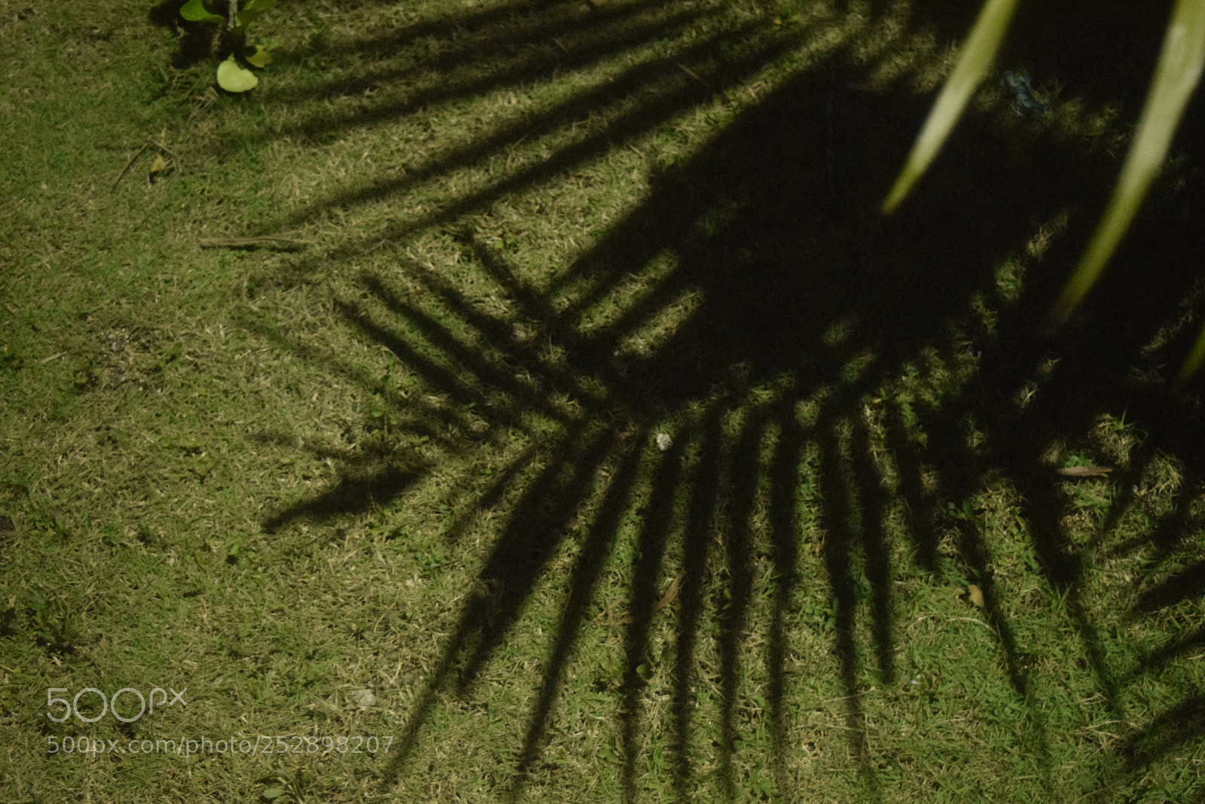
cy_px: 402
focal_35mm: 48
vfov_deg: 28.1
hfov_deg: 41.1
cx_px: 602
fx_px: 1607
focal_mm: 32
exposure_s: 1/10
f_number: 4.5
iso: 6400
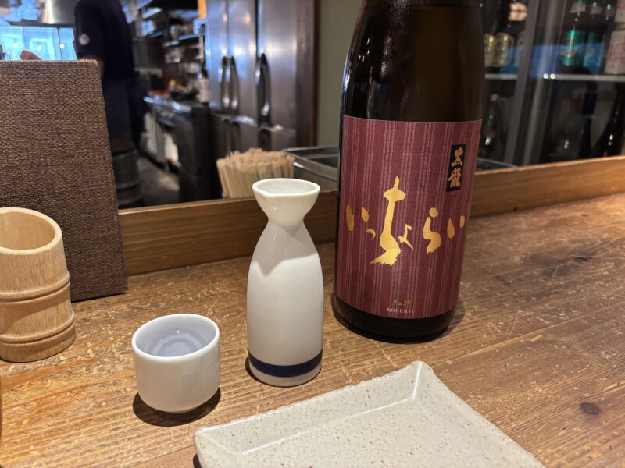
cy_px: 234
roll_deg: -0.4
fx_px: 469
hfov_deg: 67.3
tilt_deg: -19.2
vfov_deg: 53.1
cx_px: 312
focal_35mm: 26
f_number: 1.6
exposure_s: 1/50
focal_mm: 5.96
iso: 400
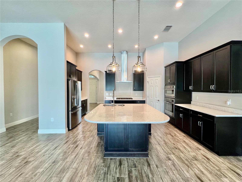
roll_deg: +0.3
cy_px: 91
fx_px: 91
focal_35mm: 13
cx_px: 121
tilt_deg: -1.6
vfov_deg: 89.9
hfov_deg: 106.2
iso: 200
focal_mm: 1.57
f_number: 1.8
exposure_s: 1/120
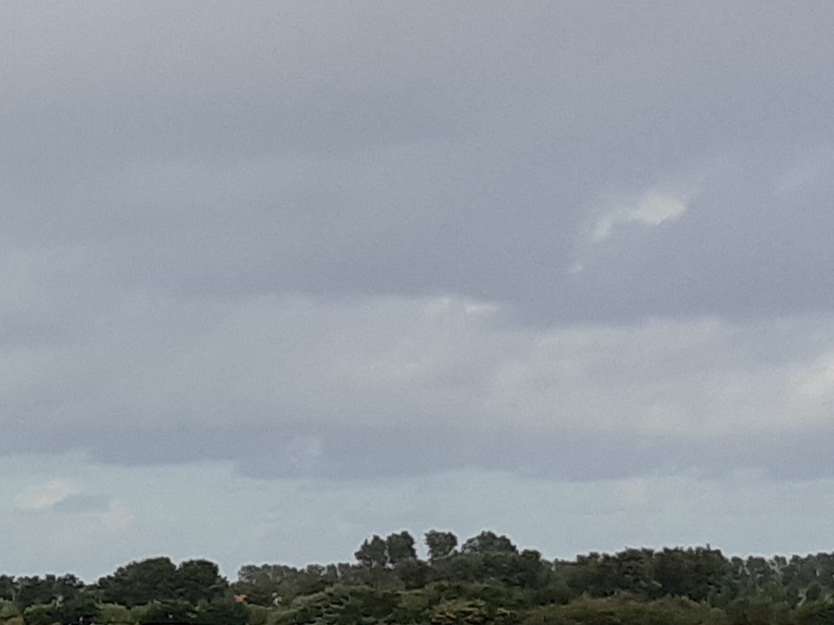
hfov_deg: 18.3
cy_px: 521
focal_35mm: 102
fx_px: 2457
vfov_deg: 14.4
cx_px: -165
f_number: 1.7
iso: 40
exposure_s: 1/1667
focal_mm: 3.93
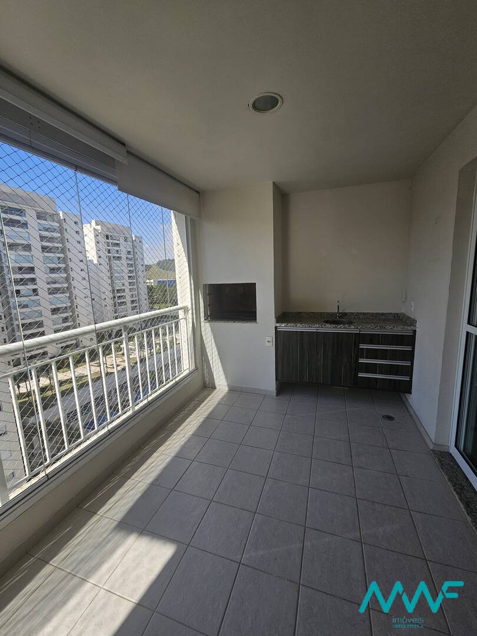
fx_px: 239
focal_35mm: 13
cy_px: 318
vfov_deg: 106.2
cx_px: 238
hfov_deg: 89.9
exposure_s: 1/937
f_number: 2.2
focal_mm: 2.2
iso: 50
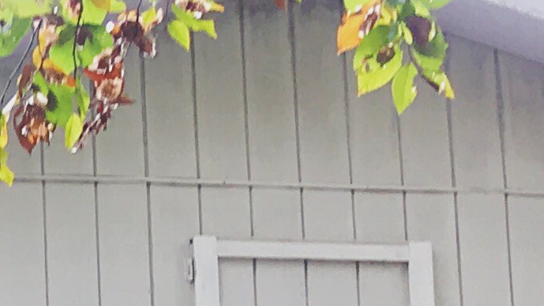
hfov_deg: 10.3
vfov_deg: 6.0
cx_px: -704
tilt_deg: +10.5
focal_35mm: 185
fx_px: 2668
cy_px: 1003
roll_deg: -1.2
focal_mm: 4.15
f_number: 2.2
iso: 25
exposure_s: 1/40
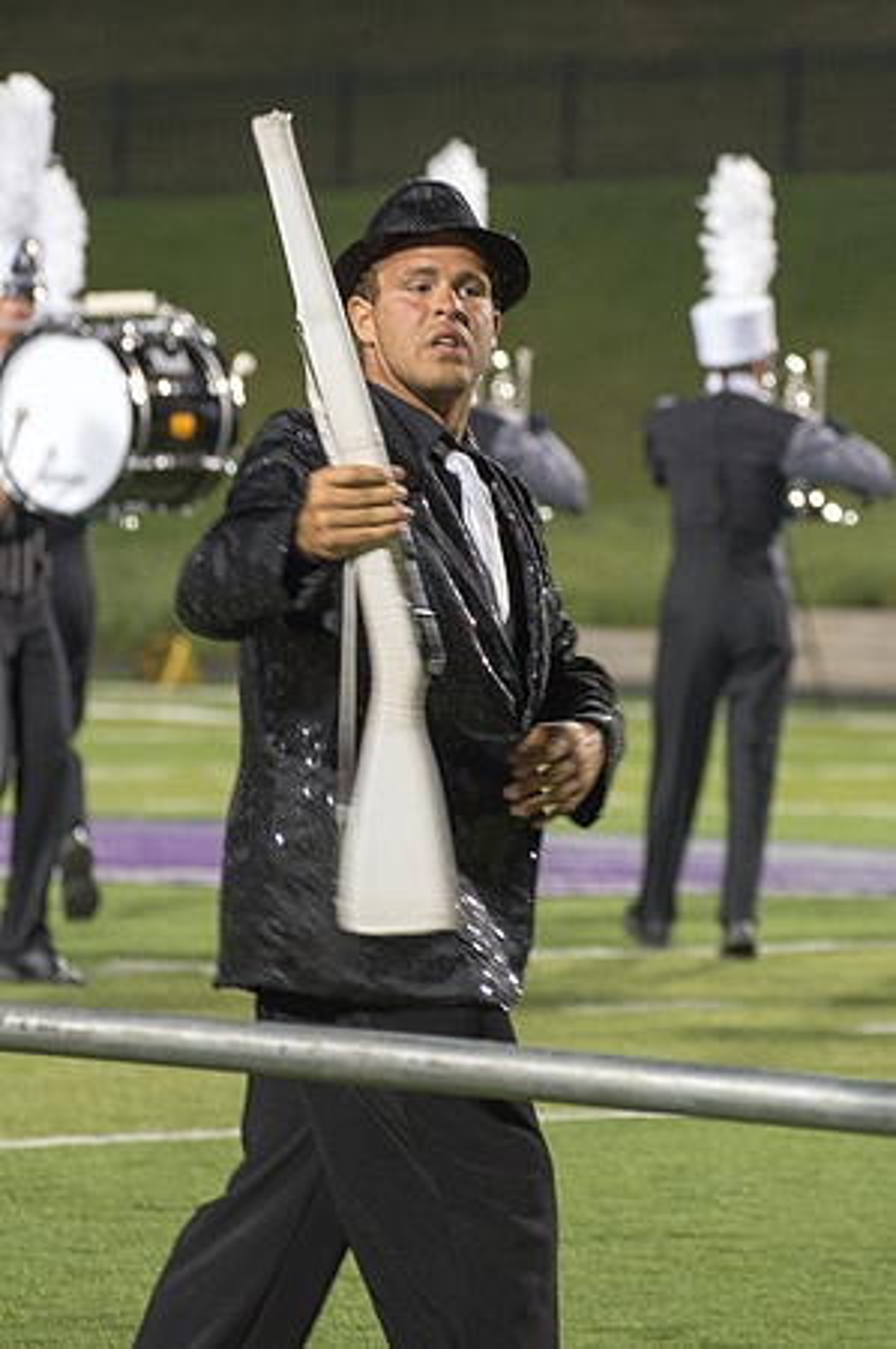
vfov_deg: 7.2
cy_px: 447
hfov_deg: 4.8
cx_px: 475
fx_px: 10694
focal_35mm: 286
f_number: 4.8
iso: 2500
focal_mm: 140
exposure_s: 1/160
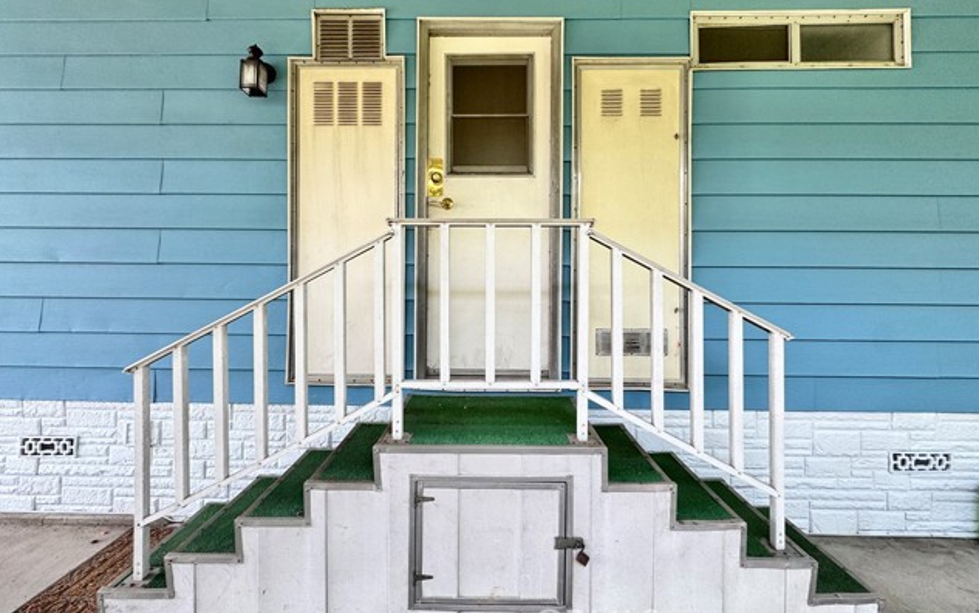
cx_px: 489
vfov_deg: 74.6
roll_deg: -0.7
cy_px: 274
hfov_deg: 101.4
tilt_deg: +1.1
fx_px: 400
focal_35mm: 15
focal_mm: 2.22
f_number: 2.2
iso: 100
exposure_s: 1/99
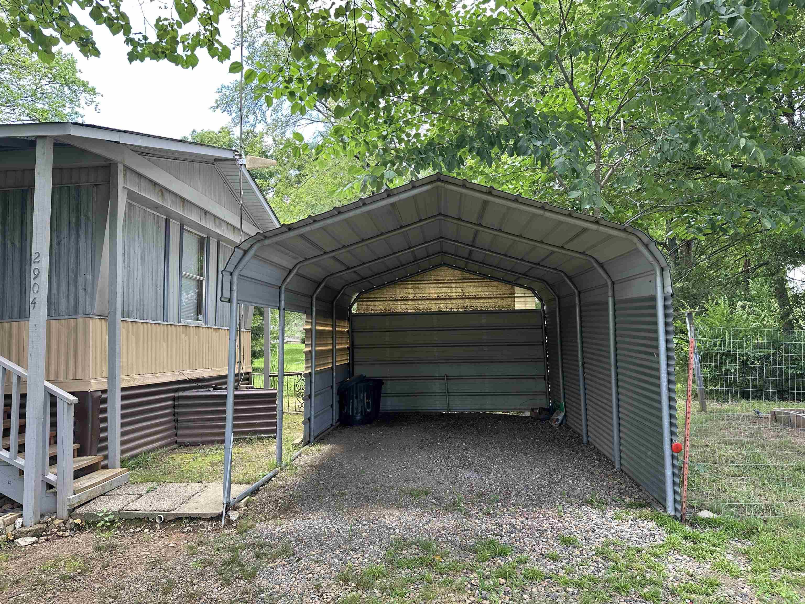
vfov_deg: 56.8
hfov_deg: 71.6
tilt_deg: +4.7
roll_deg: +1.5
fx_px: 558
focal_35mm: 24
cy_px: 302
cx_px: 402
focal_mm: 6.86
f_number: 1.78
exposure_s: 1/201
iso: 64
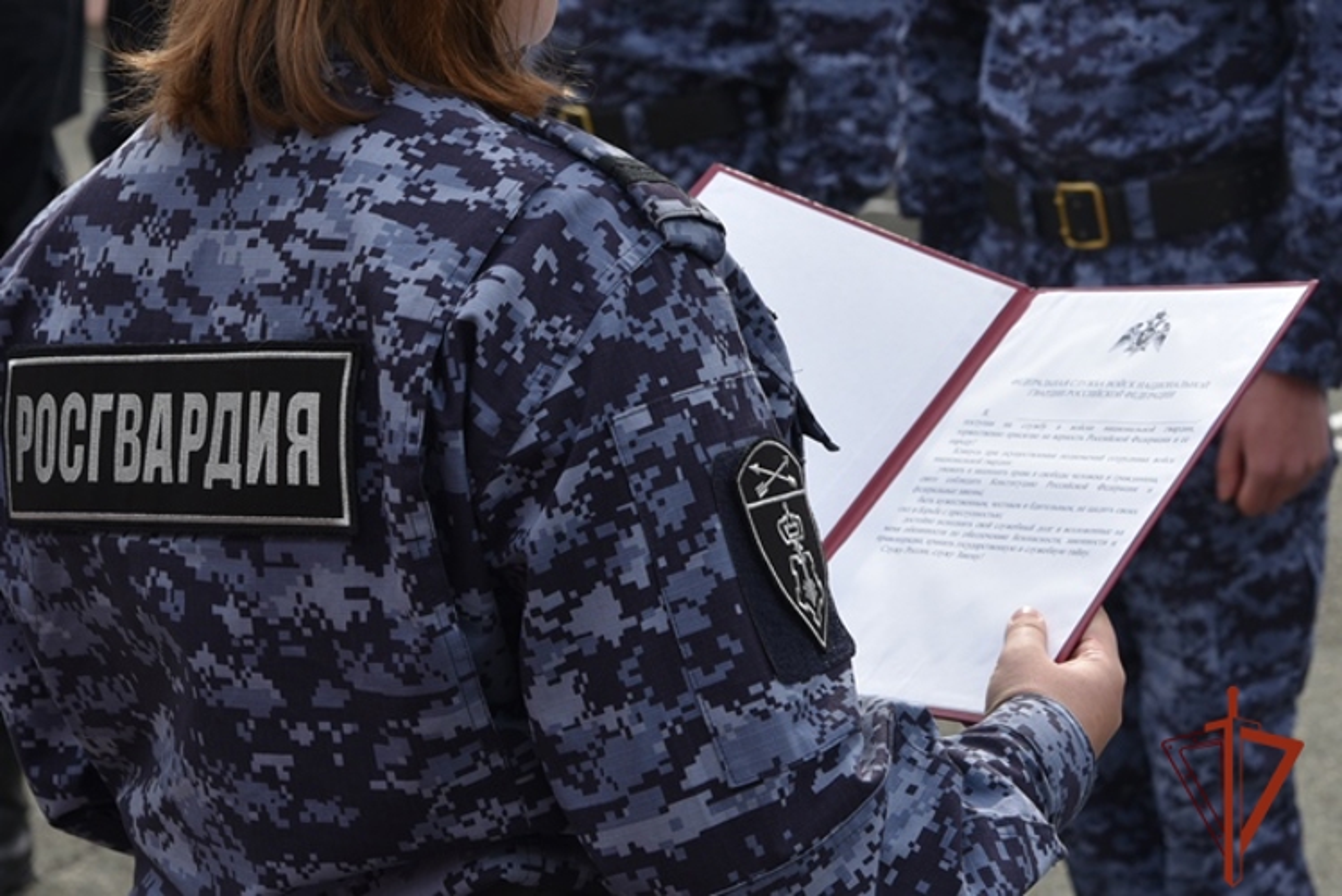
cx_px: 671
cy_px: 448
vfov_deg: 20.6
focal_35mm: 66
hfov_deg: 30.5
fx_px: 2461
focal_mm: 66
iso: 200
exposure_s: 1/250
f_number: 8
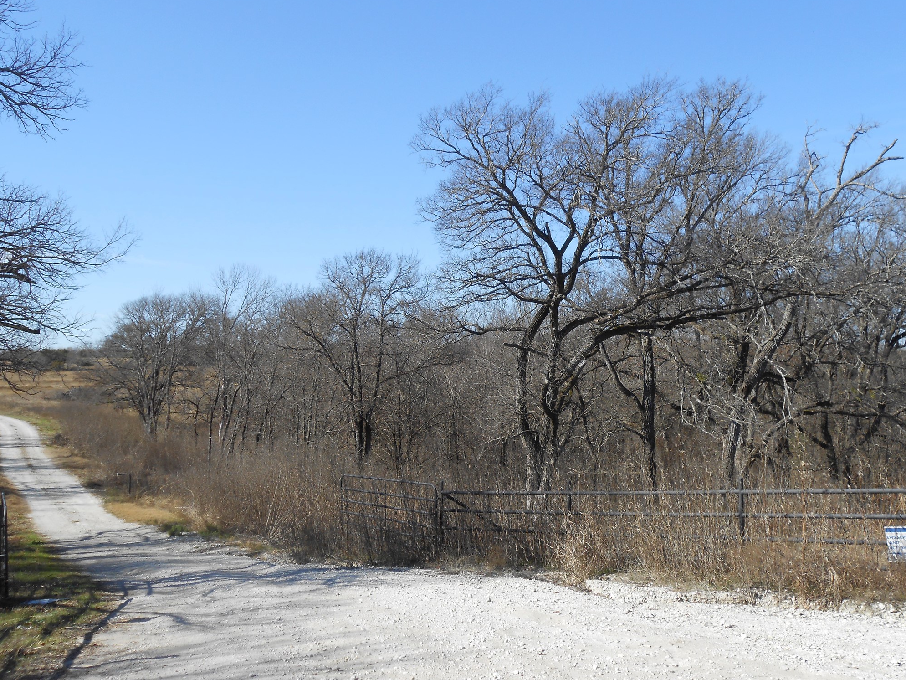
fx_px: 916
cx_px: 450
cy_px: 337
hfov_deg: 52.6
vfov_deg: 40.7
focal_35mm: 35
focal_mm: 6
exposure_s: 1/640
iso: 80
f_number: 3.9
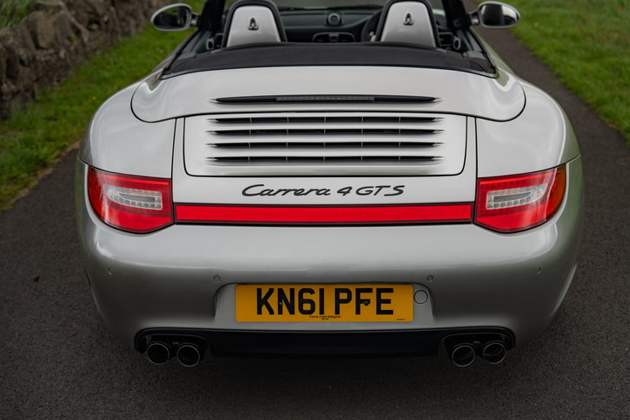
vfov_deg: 27.0
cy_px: 202
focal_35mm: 50
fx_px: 875
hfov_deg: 39.6
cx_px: 333
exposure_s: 1/400
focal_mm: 47
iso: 100
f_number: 2.8
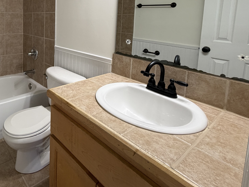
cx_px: 51
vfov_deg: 52.7
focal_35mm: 24
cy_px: 34
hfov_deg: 65.3
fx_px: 173
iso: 250
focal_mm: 2.22
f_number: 2.2
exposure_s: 1/120
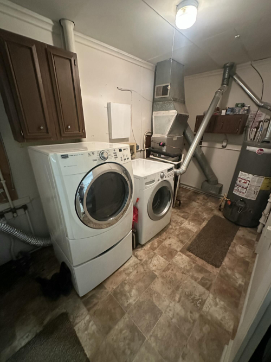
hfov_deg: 85.7
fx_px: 146
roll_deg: +0.9
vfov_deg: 102.1
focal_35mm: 14
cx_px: 136
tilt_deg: -21.9
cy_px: 181
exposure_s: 1/60
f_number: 2.2
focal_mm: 2.22
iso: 1000
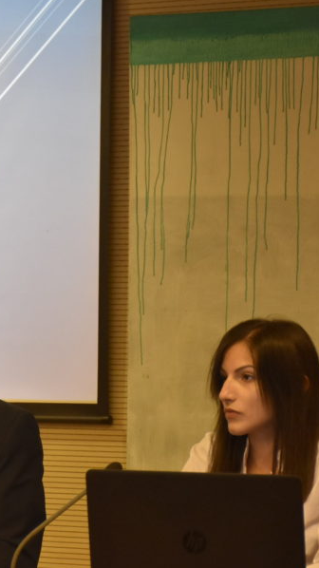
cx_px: -86
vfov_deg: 12.9
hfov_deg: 7.2
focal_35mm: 167
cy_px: 319
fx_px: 2513
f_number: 5
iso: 1600
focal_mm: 62
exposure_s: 1/100
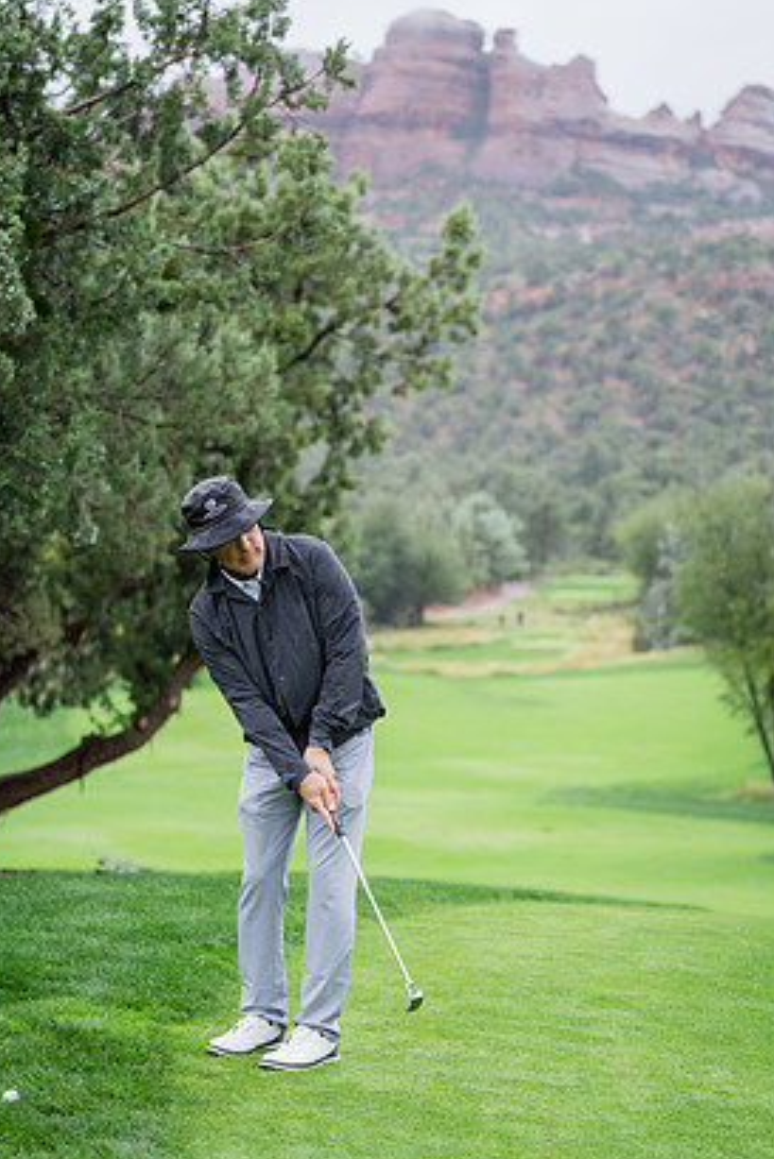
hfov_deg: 17.7
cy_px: 609
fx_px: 2481
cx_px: 391
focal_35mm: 77
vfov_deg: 26.3
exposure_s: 1/640
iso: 500
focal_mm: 70
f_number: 2.8
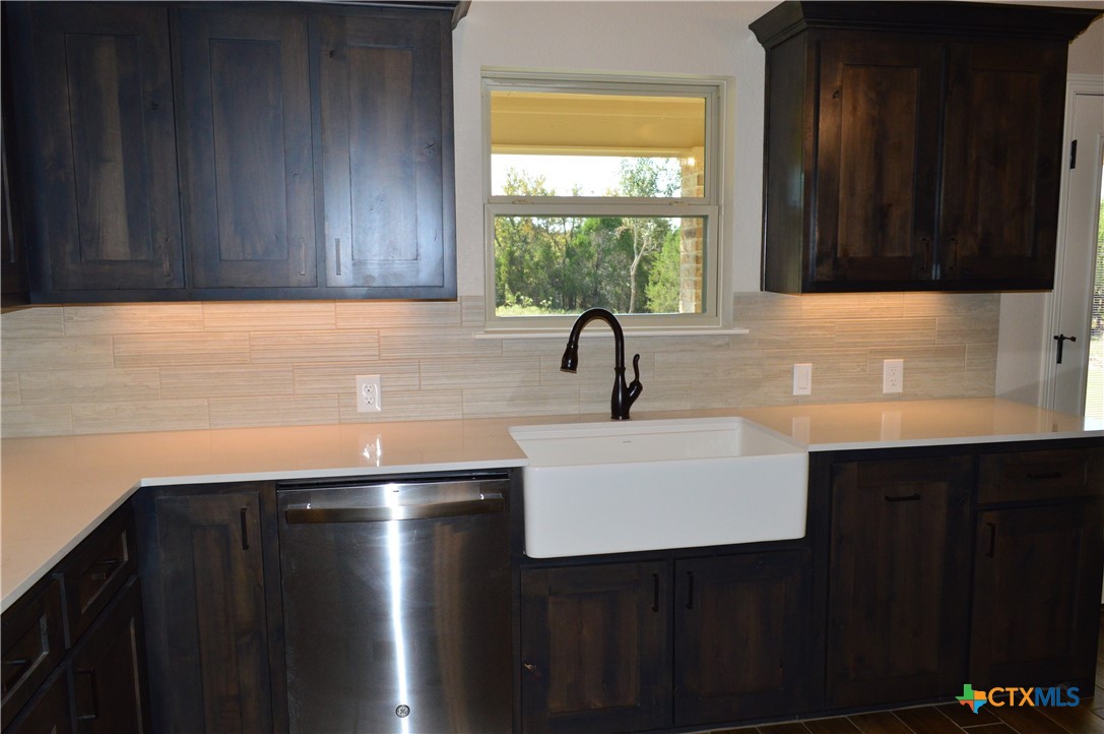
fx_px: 827
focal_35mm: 27
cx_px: 552
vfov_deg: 47.8
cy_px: 367
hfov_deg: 67.4
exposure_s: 1/200
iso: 800
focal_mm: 18
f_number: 8
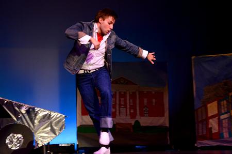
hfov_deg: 26.0
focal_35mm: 78
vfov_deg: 17.4
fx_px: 502
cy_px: 77
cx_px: 116
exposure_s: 1/160
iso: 1600
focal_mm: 52
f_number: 6.3
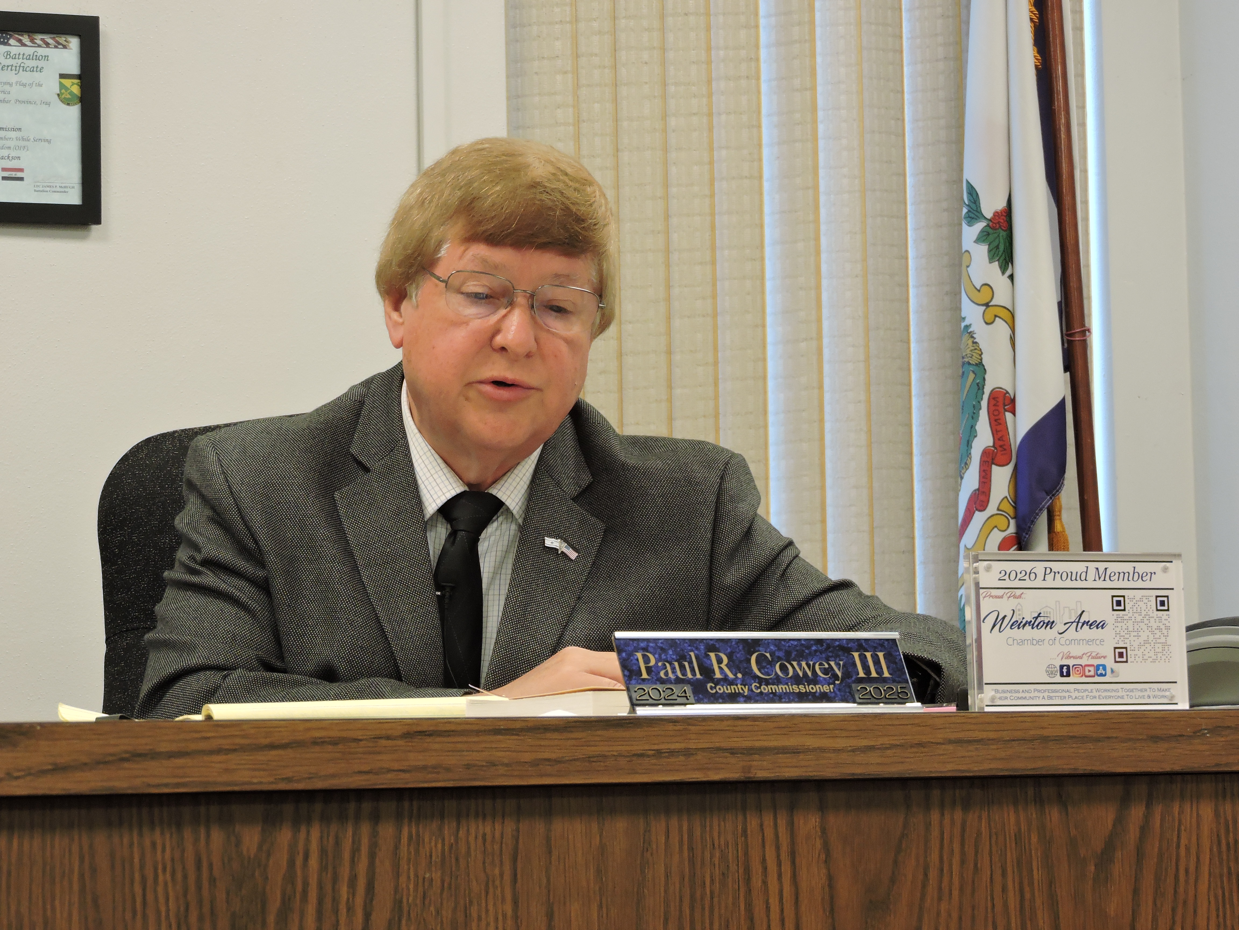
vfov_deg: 14.1
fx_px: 3758
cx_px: 620
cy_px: 465
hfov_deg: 18.7
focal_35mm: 105
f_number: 4.2
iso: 400
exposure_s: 1/40
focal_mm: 18.7
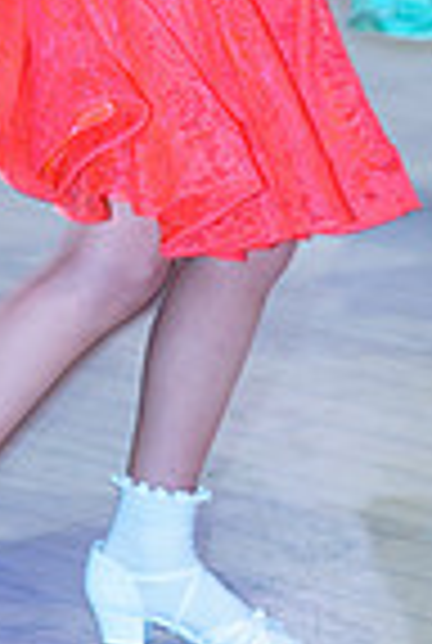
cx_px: 27
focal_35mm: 207
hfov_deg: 6.7
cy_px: -284
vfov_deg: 9.7
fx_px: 3708
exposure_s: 1/60
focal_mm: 66
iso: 200
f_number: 2.8
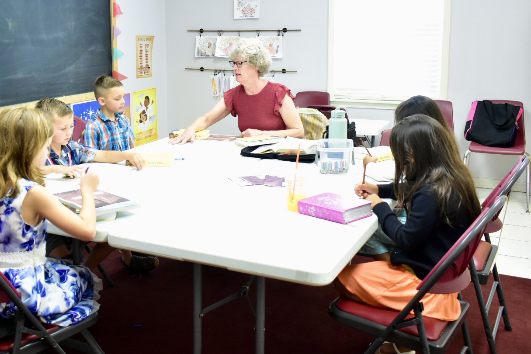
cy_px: 118
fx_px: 649
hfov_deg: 44.1
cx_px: 195
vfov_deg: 30.3
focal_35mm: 44
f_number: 4.5
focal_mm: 22
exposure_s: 1/60
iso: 1600
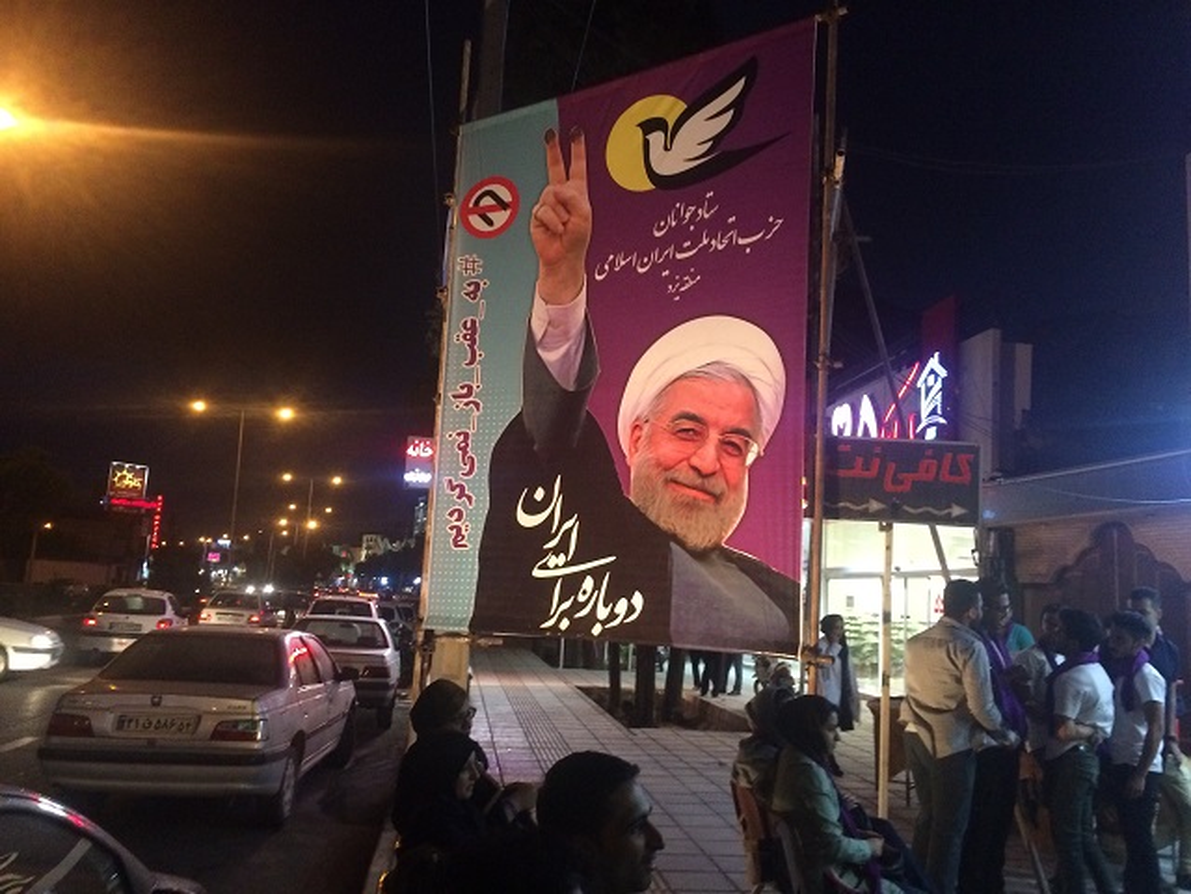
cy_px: 447
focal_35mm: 29
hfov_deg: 61.7
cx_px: 596
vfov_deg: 48.2
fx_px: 998
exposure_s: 1/25
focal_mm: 4.15
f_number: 2.2
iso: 320
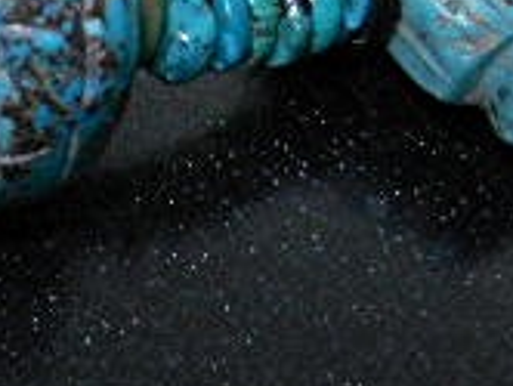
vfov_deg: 11.1
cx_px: -266
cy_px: -117
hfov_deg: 14.0
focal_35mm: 131
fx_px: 1944
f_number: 7.2
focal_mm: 6.2
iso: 800
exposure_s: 1/30
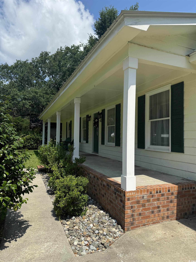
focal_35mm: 24
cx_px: 98
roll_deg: -0.2
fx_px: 181
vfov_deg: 71.6
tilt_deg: +1.7
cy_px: 131
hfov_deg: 56.8
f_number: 1.78
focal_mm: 6.76
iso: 80
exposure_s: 1/4310
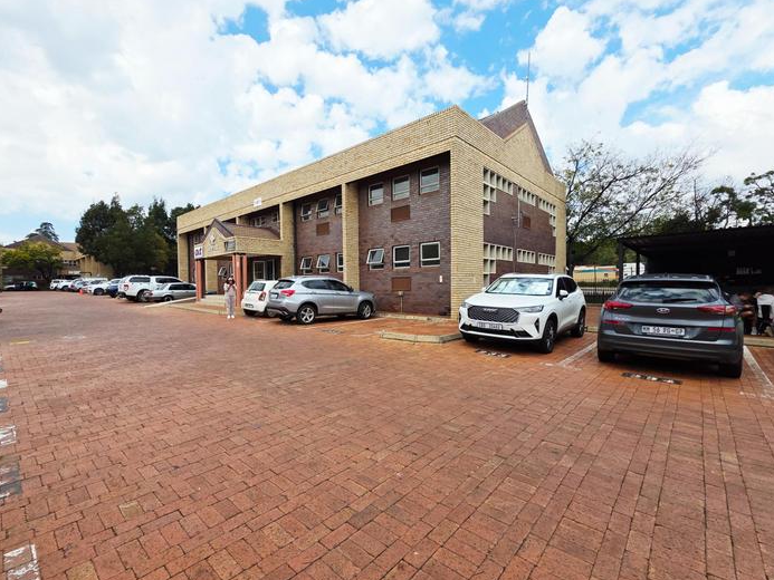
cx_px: 369
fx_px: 335
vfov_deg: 81.8
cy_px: 294
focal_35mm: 15
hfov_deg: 98.1
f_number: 1.9
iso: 40
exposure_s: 1/1567
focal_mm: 2.2
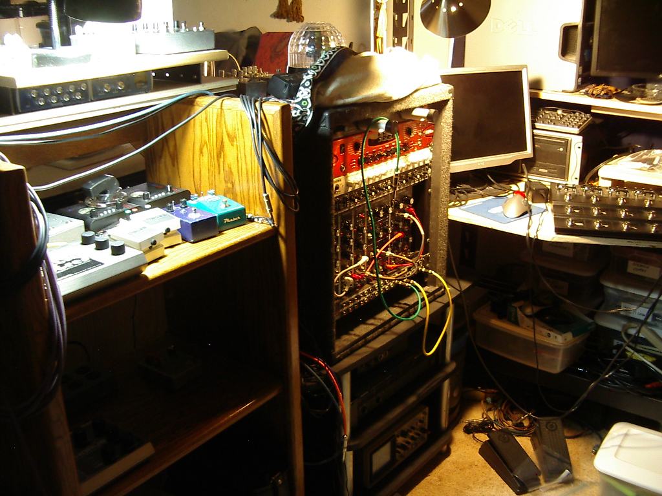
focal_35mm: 38
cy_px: 248
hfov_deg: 49.0
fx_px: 727
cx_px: 331
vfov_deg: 37.7
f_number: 2.6
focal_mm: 5.8
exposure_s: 1/4
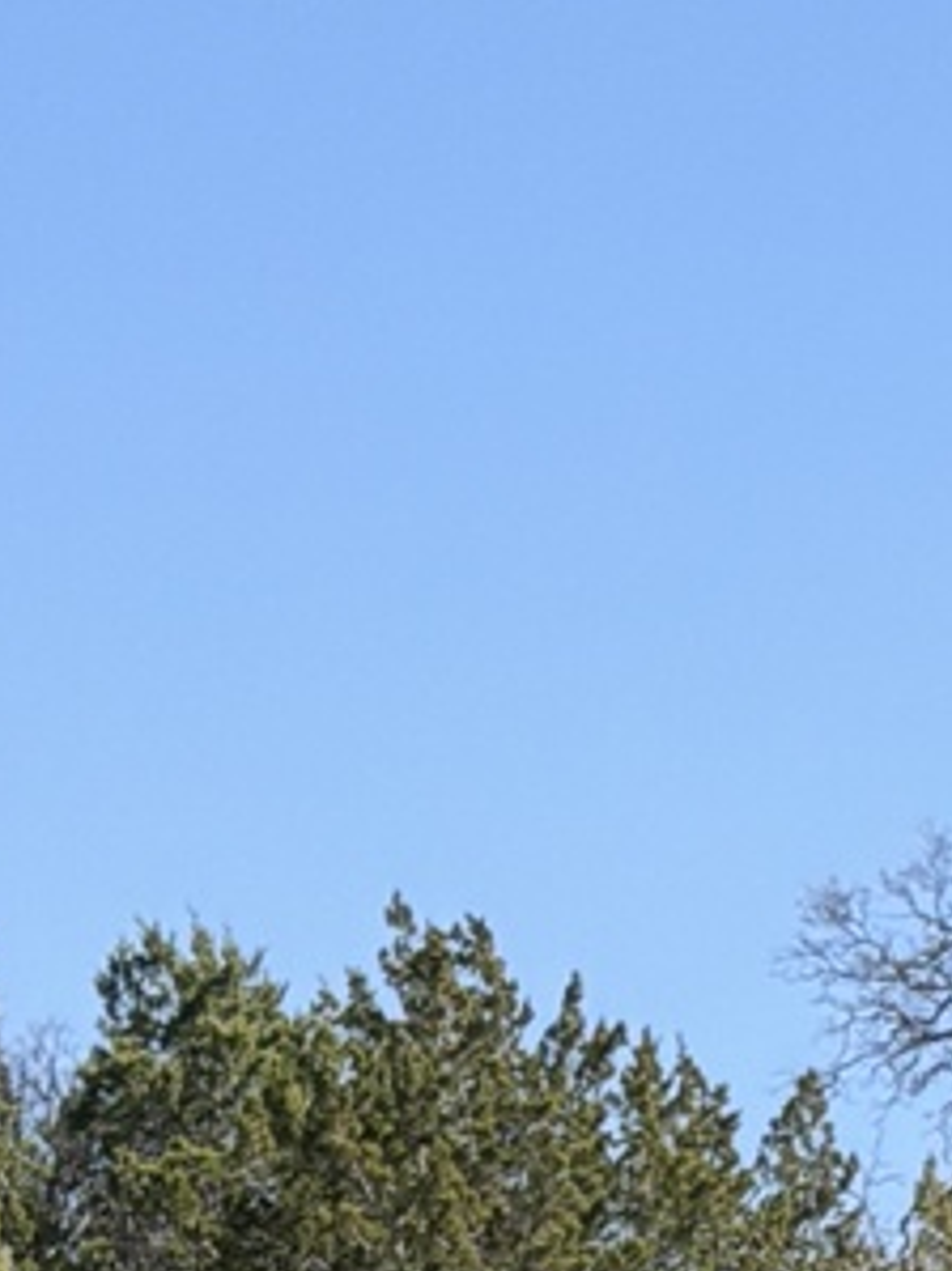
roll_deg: -3.3
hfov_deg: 6.4
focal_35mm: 231
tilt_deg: -1.2
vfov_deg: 8.1
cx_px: 1352
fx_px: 8477
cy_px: 2687
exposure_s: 1/3534
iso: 64
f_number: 1.78
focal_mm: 6.76
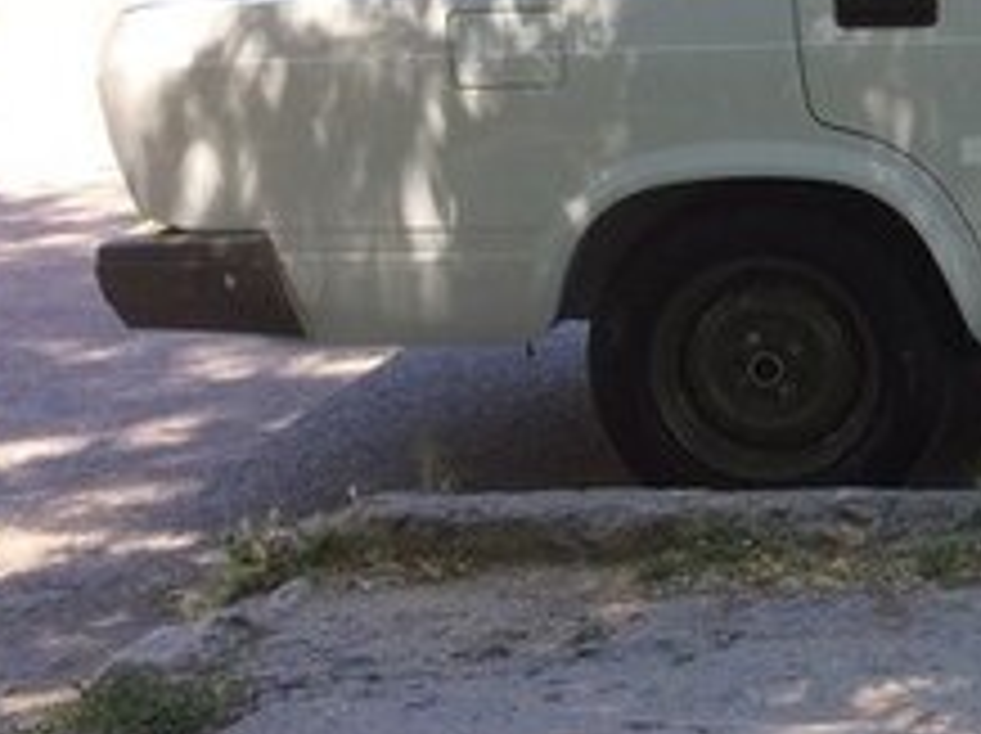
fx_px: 2491
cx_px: 1422
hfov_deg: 19.7
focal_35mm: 88
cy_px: 205
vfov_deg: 16.7
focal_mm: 4.15
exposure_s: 1/228
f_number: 2.2
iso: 32
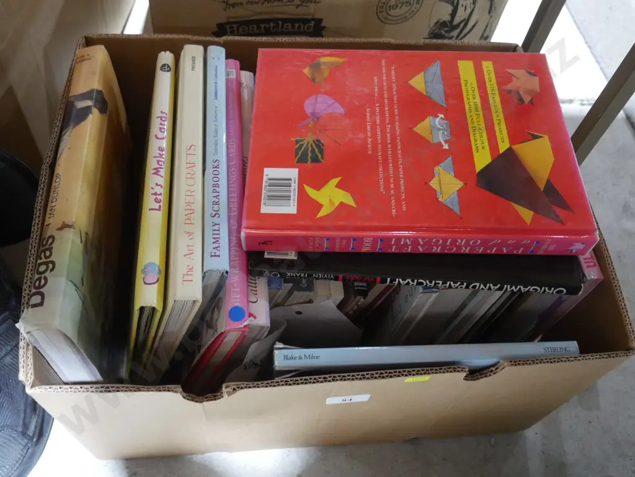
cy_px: 238
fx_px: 587
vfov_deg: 44.2
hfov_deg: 56.8
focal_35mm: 32
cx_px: 318
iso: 2500
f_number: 3.6
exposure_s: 1/60
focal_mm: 16
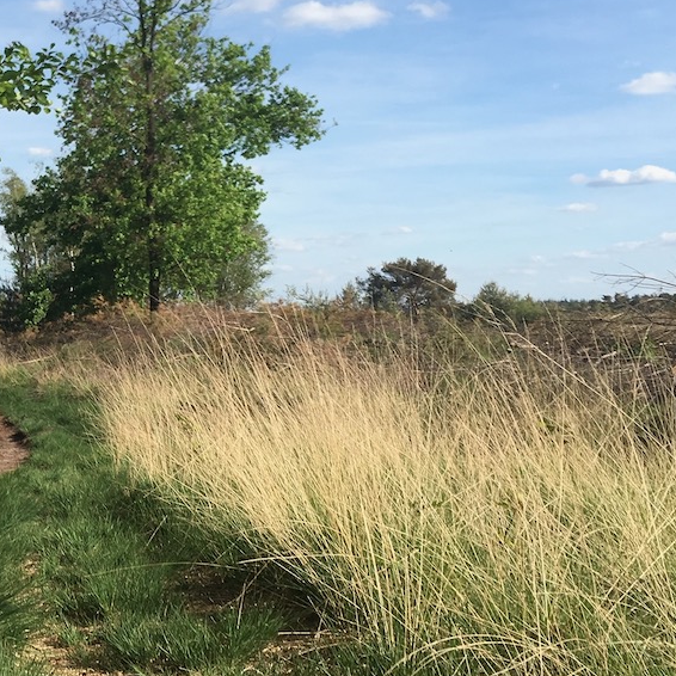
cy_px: 283
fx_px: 1281
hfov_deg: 27.8
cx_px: -4
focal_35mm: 58
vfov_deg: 29.5
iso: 25
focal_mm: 4.15
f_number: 2.2
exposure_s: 1/1399
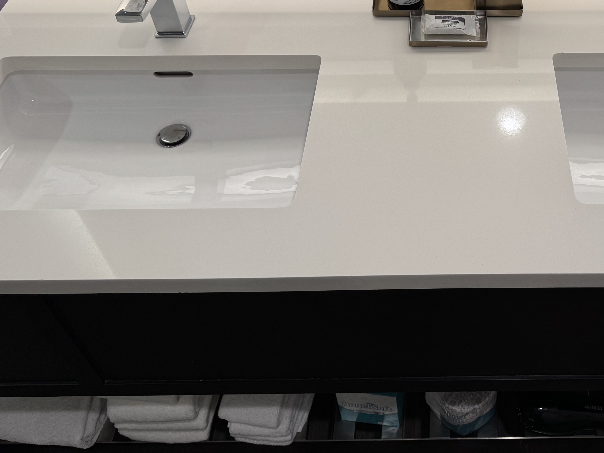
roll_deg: -0.1
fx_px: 715
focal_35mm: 41
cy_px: 67
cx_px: 460
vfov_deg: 33.7
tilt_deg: -43.6
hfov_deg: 44.1
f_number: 1.78
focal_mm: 6.76
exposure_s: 1/160
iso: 64
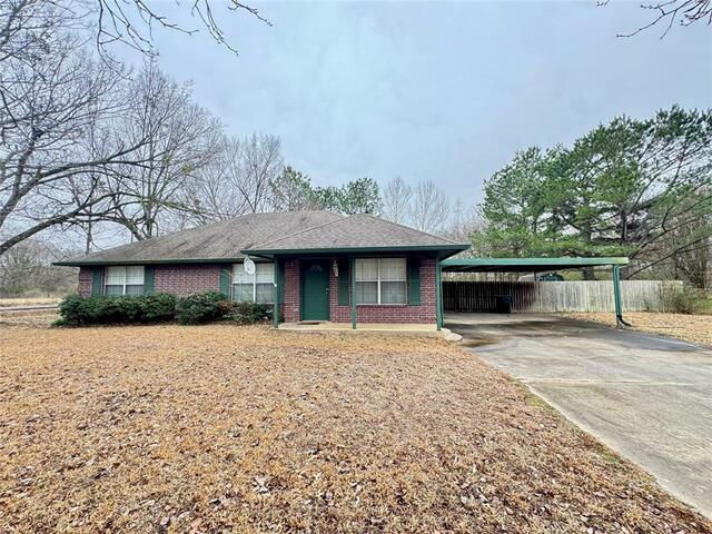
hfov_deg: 102.1
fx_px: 288
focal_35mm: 14
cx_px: 356
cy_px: 267
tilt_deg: +2.8
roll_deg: +0.7
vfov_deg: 85.7
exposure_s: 1/99
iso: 100
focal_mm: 2.22
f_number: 2.2
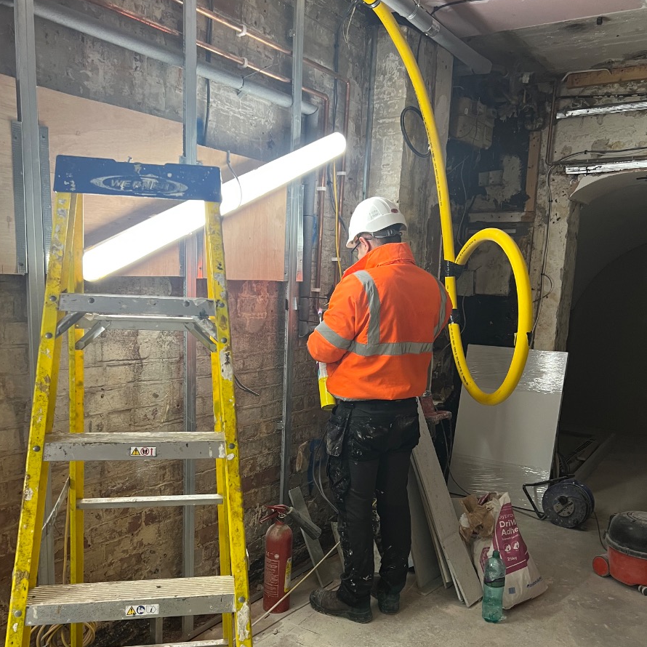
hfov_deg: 52.5
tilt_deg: -11.1
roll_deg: -1.9
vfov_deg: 52.0
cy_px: 402
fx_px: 656
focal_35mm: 31
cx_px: 321
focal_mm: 5.7
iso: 200
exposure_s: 1/50
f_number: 1.5
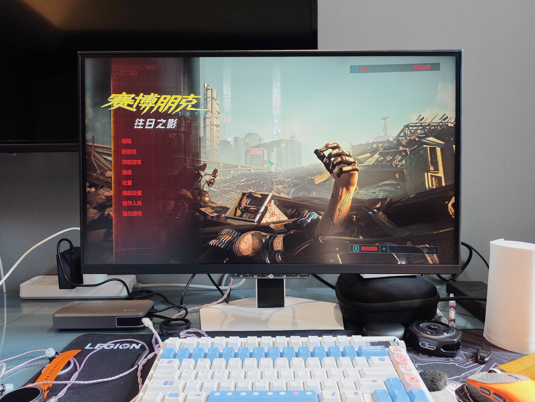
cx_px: 268
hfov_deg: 73.9
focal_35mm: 23
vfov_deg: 58.9
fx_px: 356
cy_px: 201
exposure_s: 1/141
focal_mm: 7.73
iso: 400
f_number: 1.5
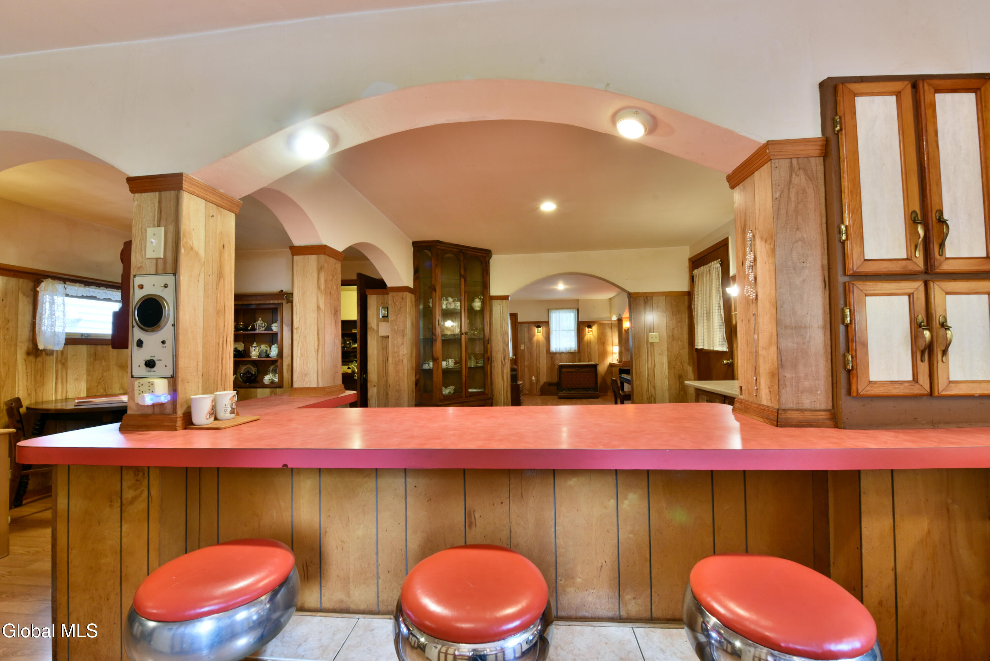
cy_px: 330
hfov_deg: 104.2
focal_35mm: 14
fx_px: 385
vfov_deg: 81.3
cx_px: 495
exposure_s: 1/3
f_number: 11
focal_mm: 14
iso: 800
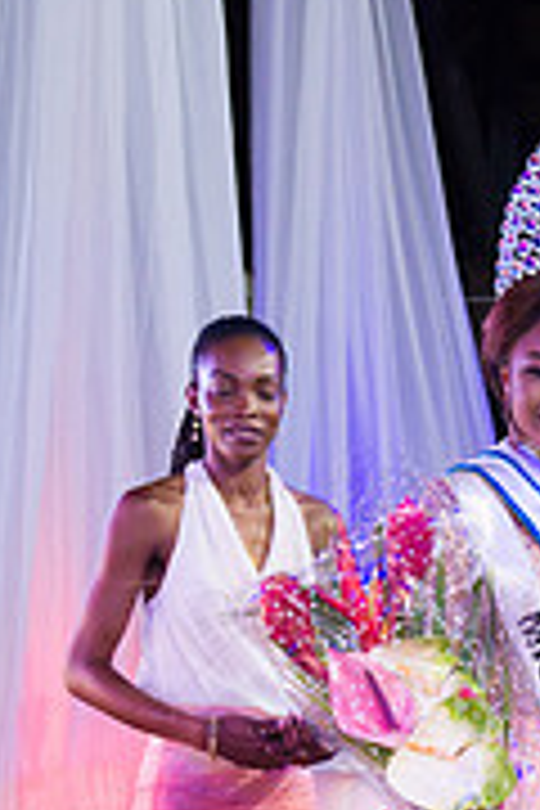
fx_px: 2137
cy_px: 693
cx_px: 576
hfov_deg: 14.1
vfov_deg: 21.1
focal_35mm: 95
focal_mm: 38
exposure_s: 1/160
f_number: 5
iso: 4000
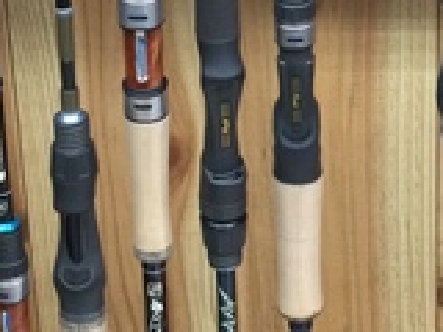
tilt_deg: -20.5
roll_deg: -0.7
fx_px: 1587
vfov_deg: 11.7
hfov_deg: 15.8
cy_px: -44
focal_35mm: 124
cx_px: 313
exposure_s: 1/33
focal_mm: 3.3
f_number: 2.4
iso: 160
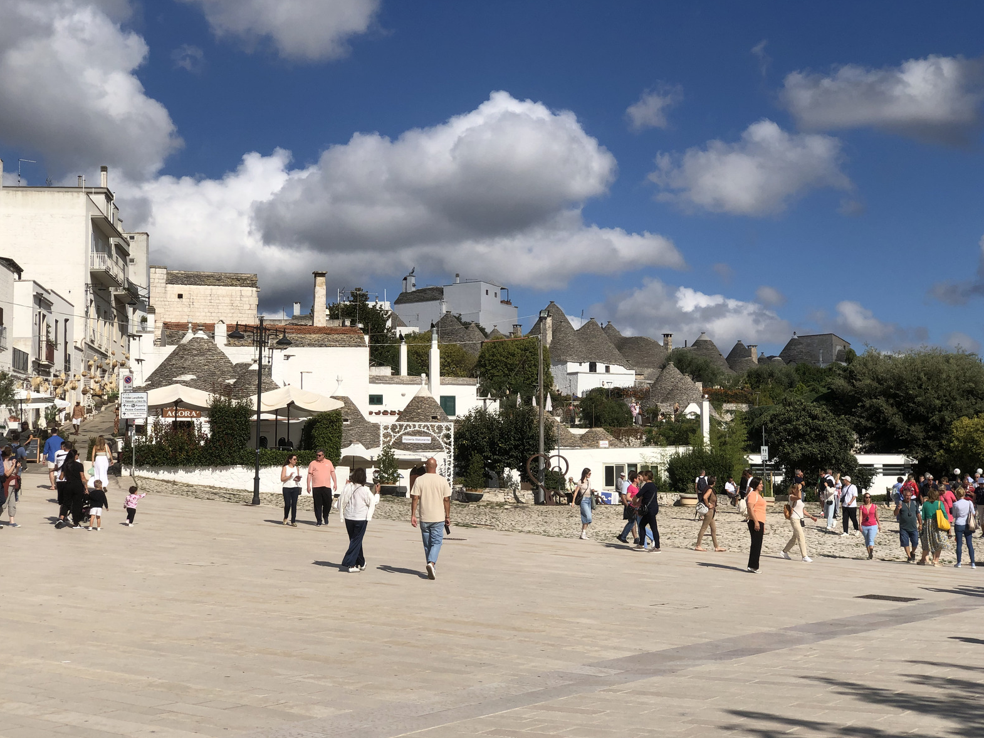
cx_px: 495
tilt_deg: +3.7
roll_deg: +1.3
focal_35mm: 53
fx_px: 1506
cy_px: 369
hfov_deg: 36.2
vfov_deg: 27.5
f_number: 2.4
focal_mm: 6
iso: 16
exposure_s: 1/2857
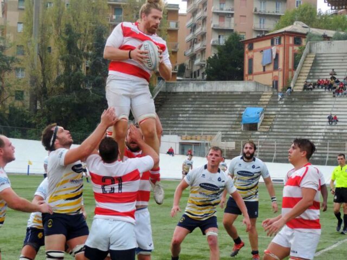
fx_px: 852
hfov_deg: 23.0
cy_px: 130
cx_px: 174
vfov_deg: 17.4
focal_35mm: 85
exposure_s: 1/1250
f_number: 4
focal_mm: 15.1
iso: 800
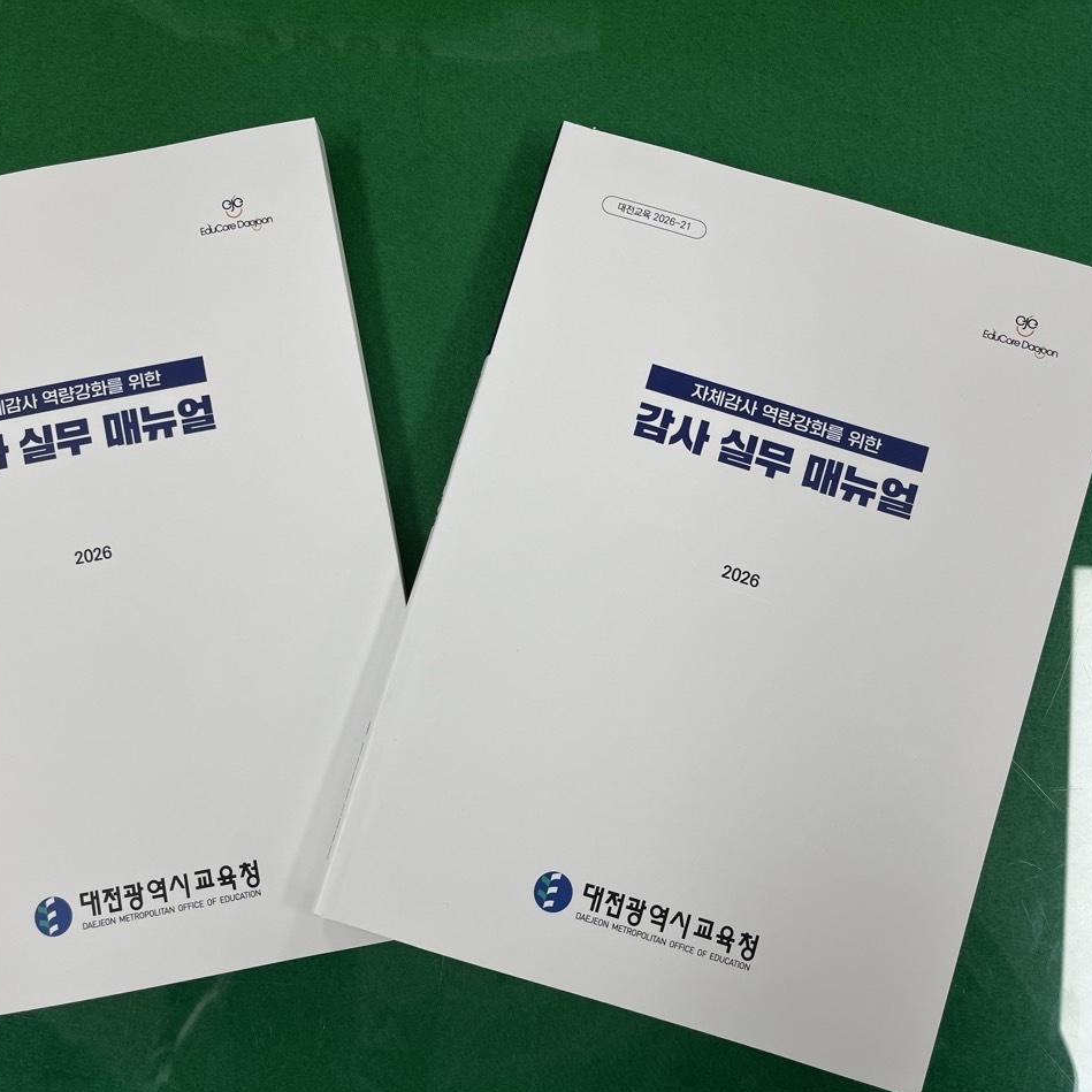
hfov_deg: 52.2
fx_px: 1106
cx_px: 443
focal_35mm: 31
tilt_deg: -83.7
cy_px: 551
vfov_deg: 52.5
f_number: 1.6
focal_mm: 5.1
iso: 32
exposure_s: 1/120
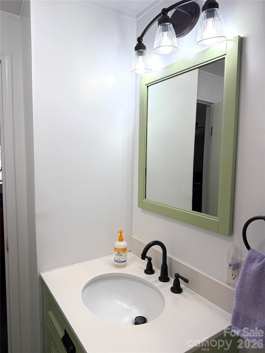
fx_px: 245
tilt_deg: -5.1
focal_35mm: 24
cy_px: 176
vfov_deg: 71.6
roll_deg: -1.3
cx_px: 132
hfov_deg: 56.8
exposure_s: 1/370
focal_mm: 6.76
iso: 100
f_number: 1.78
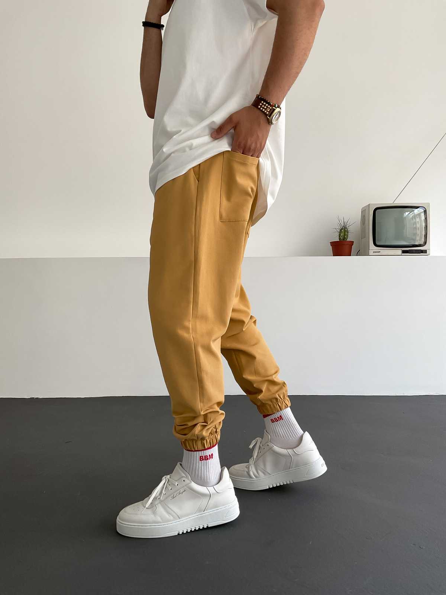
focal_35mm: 29
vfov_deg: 61.7
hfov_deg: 48.2
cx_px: 223
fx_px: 498
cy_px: 298
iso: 40
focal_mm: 3
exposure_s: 1/120
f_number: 1.8
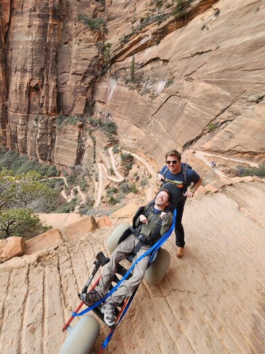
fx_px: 133
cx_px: 132
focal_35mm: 13
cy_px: 177
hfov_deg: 89.9
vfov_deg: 106.2
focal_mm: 2.2
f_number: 2.2
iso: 50
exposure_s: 1/419
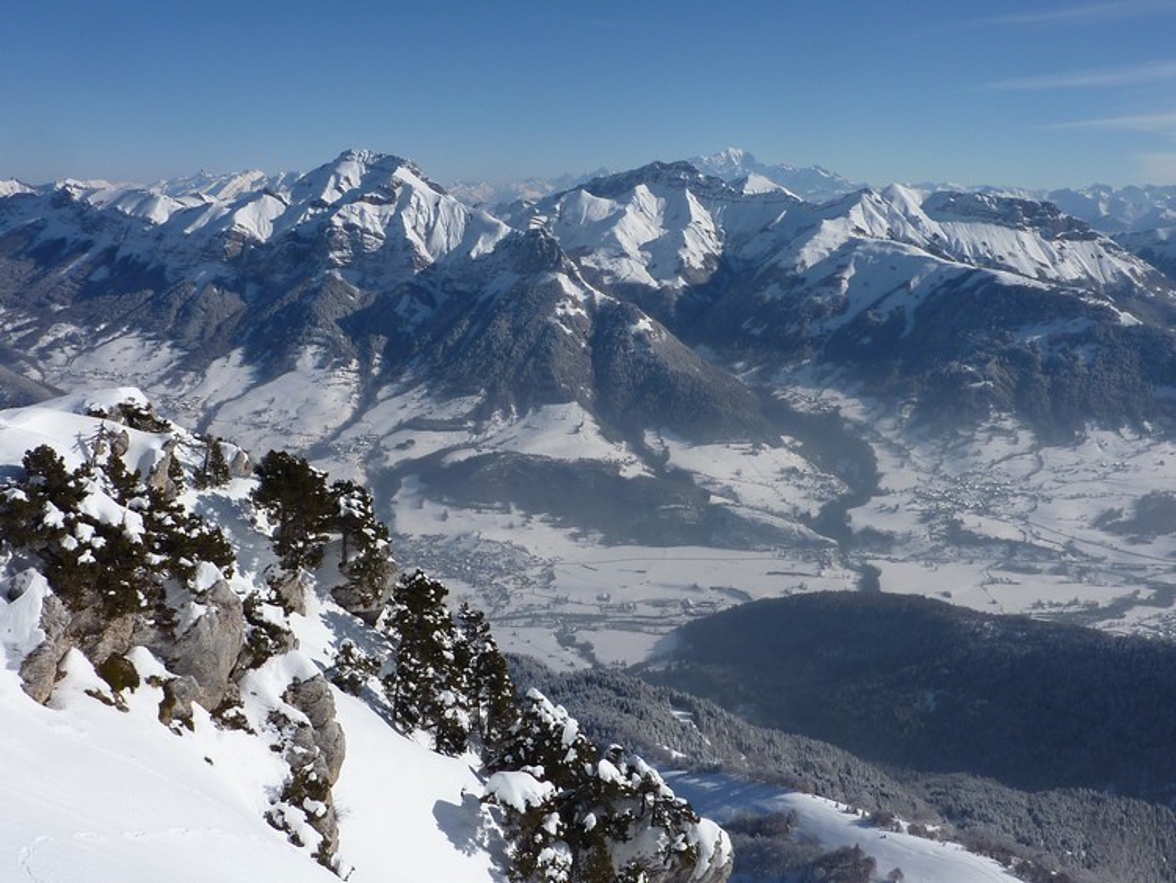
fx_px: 1087
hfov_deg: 56.8
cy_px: 442
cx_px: 588
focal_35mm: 32
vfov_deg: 44.2
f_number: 5.6
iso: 80
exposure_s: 1/800
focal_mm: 4.4
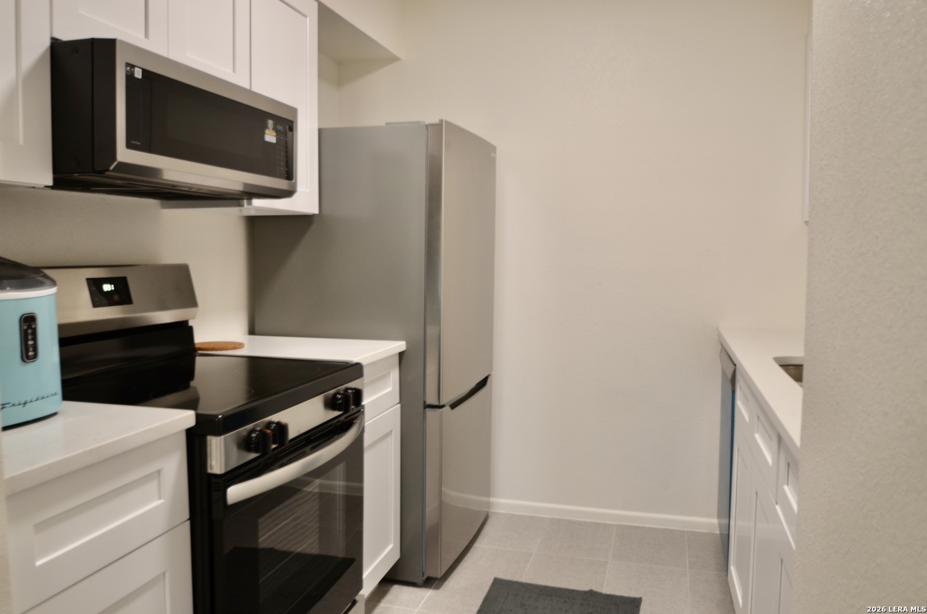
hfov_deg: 64.7
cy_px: 307
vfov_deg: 45.5
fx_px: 732
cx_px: 464
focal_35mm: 28
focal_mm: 19
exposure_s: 1/25
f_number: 4.2
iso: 320
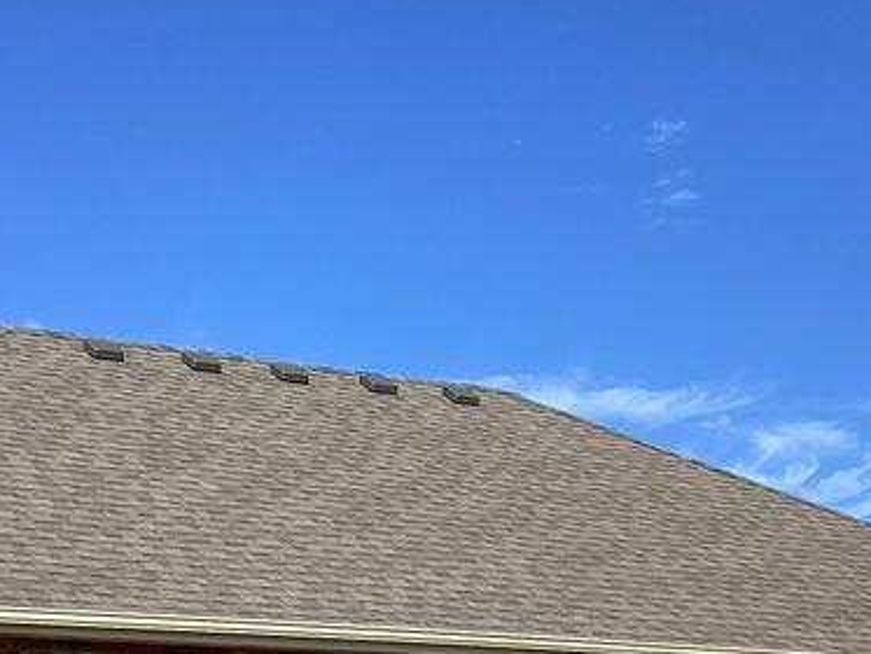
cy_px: 682
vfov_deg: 16.9
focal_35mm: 85
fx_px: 2139
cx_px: 427
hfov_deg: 23.0
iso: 25
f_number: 2.4
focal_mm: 3.3
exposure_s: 1/1597
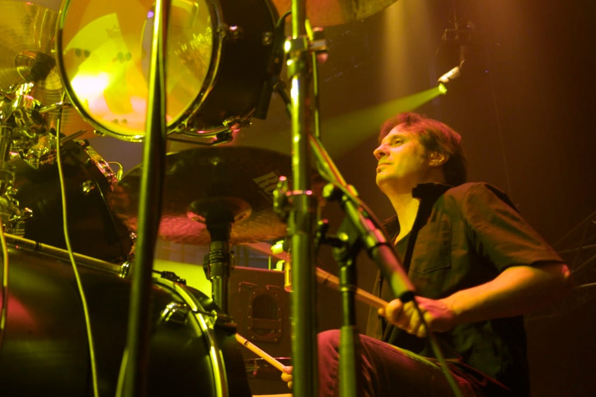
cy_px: 198
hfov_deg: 57.2
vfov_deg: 39.9
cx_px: 298
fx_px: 546
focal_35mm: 33
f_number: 2.8
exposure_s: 1/100
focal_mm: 22
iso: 800
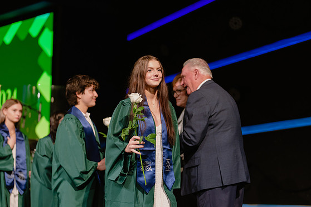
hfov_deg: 30.5
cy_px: 125
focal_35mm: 66
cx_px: 156
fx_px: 570
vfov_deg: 20.6
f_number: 1.2
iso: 640
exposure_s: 1/320
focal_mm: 50
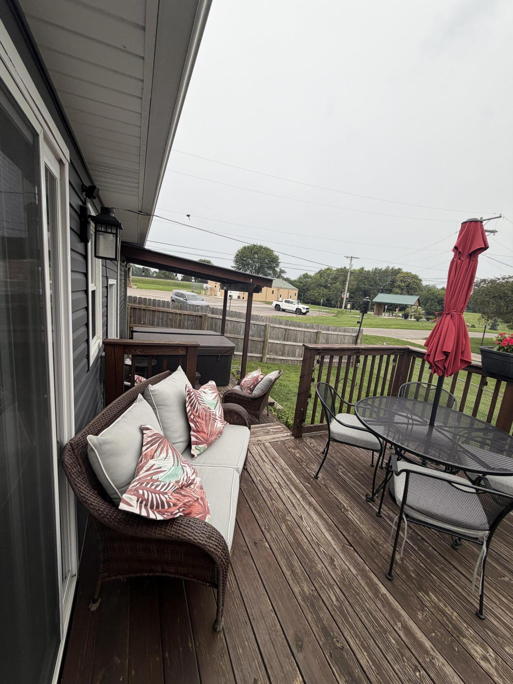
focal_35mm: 14
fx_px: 277
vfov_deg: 102.1
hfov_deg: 85.7
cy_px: 342
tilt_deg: -8.8
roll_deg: -6.5
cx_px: 256
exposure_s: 1/95
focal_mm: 2.22
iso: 20
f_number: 2.2
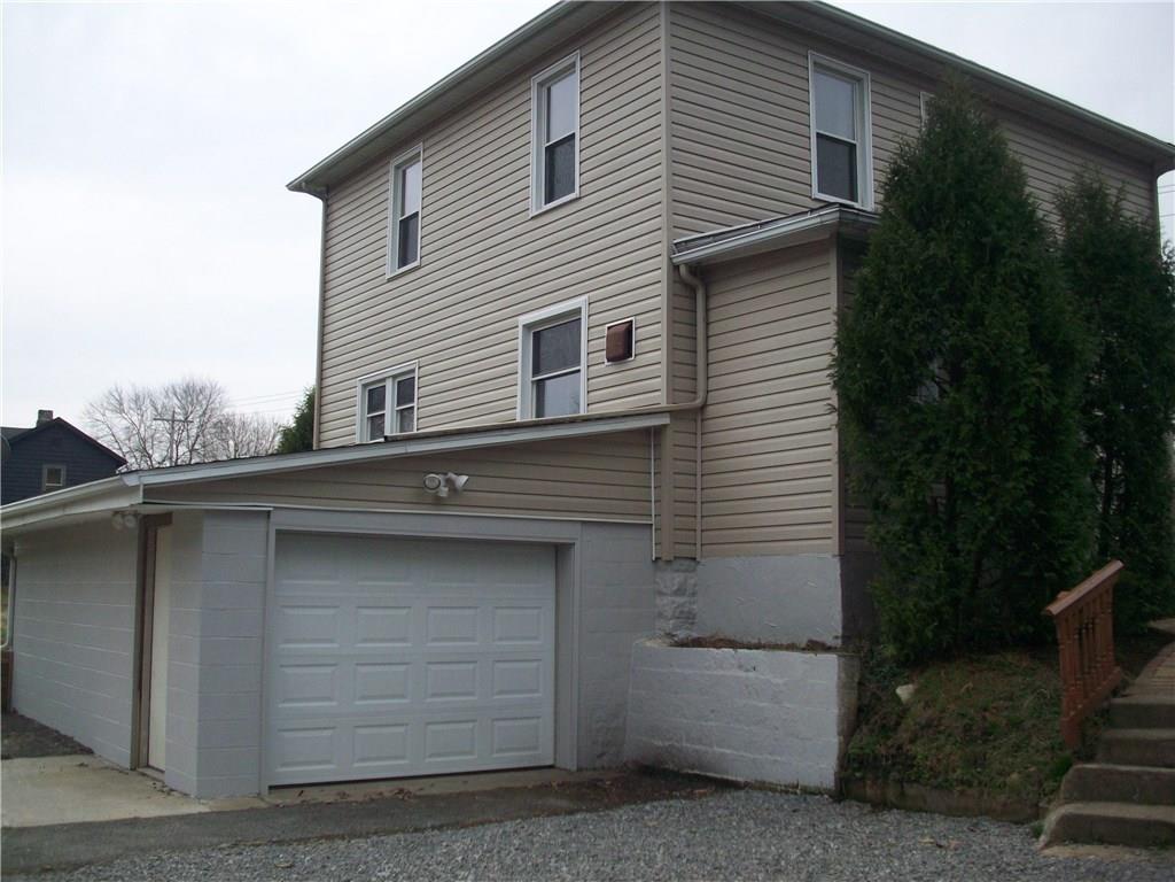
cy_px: 441
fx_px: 1256
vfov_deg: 38.7
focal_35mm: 37
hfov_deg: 50.1
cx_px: 588
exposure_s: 1/298
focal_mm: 6.2
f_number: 5.6
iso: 80
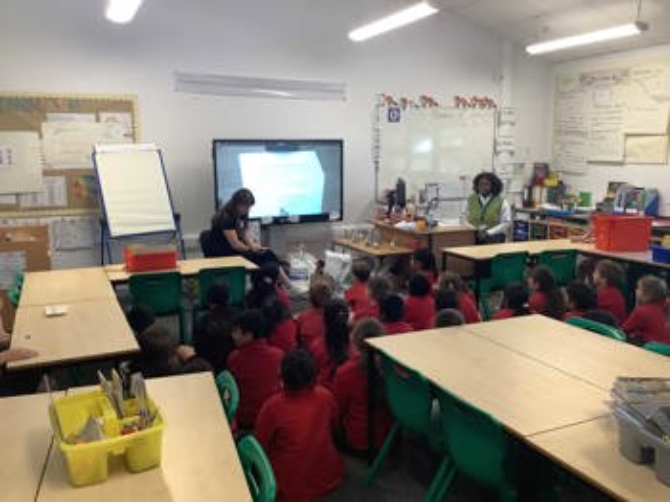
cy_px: 251
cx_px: 335
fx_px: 600
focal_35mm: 31
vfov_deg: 45.4
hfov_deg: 58.4
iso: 100
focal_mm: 3.3
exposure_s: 1/60
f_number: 2.4
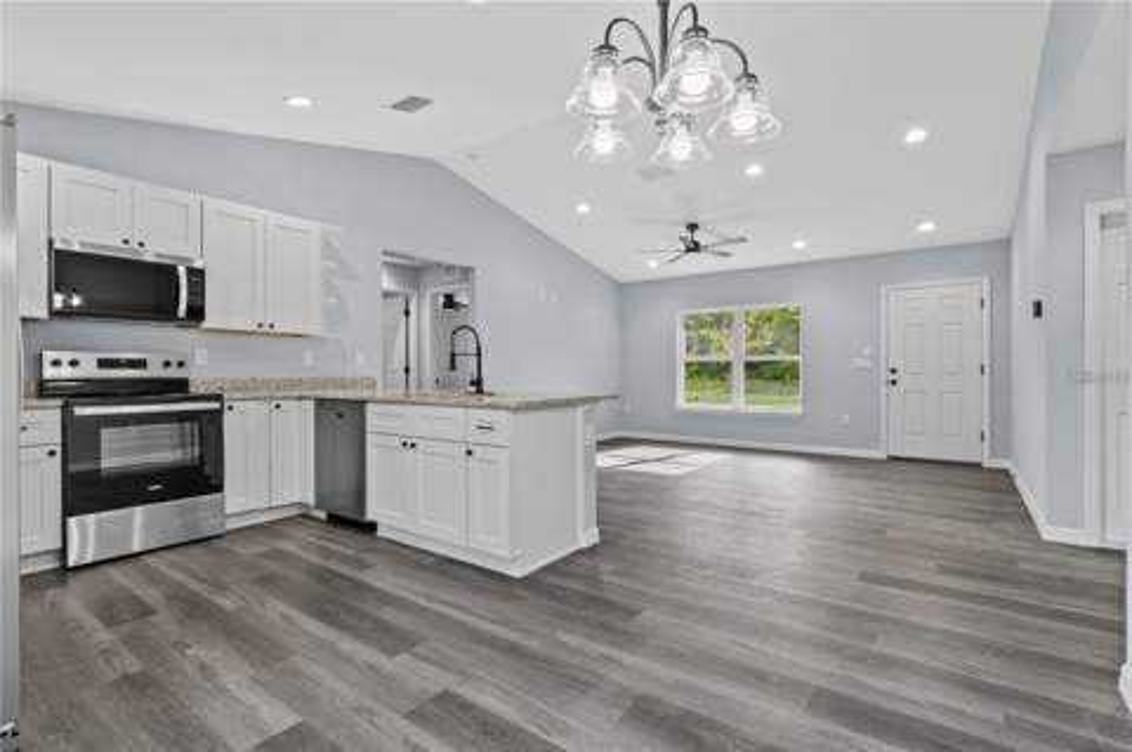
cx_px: 566
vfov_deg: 71.9
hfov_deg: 95.0
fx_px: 518
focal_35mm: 16
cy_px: 376
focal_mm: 11
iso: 250
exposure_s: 1/1.67
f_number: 8
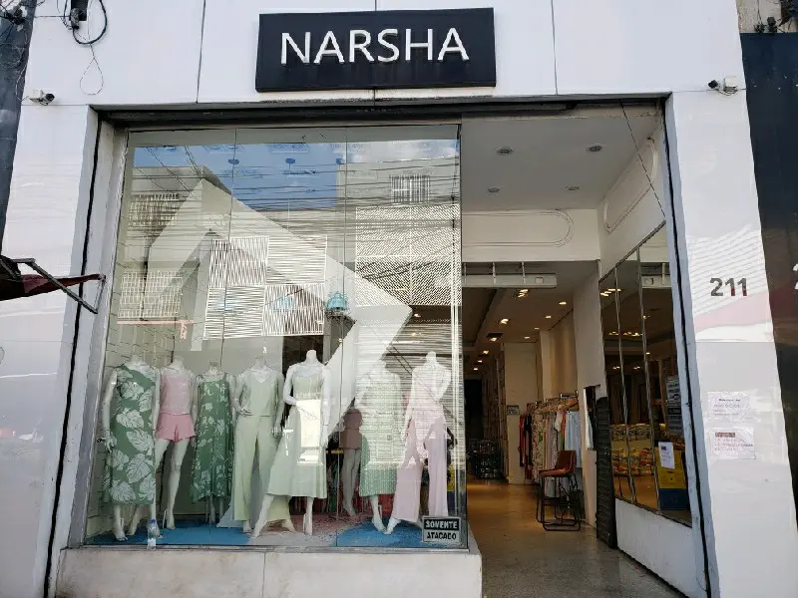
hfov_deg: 67.3
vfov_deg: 53.1
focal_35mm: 26
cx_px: 399
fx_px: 599
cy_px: 299
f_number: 2.4
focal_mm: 4.3
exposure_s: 1/263
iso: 50
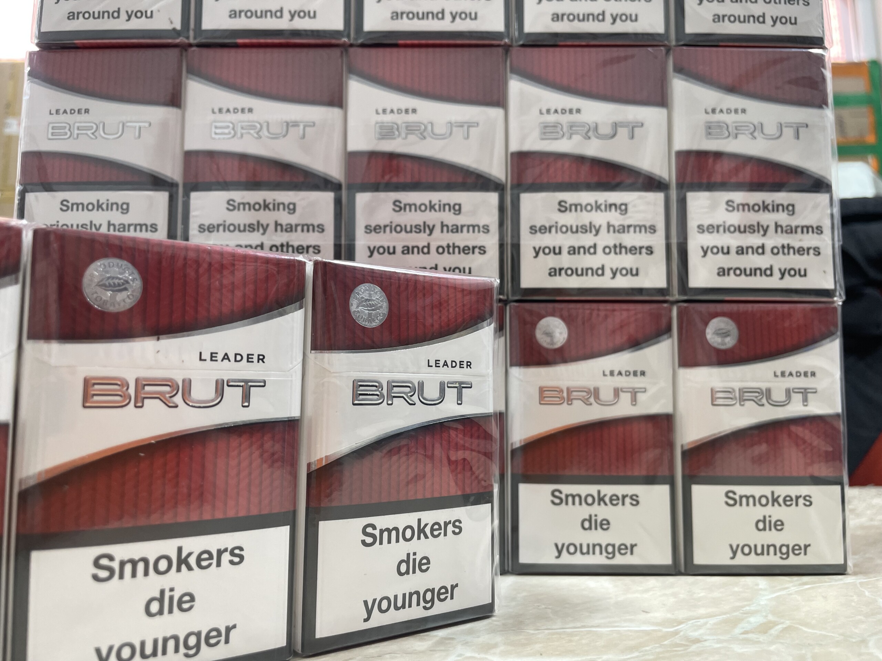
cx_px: 441
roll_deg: +1.3
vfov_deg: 53.1
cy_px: 330
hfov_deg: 67.3
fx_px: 662
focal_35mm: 26
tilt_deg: +5.9
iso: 125
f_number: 1.6
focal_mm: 4.2
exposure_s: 1/67
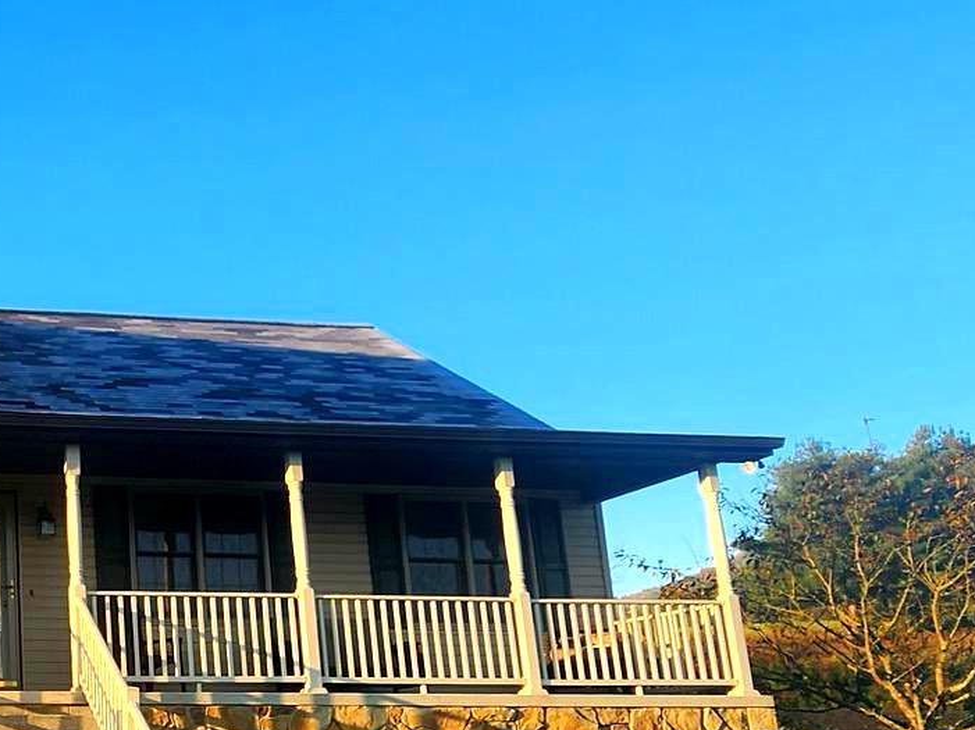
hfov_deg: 39.5
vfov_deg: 37.0
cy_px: 523
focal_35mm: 38
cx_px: -110
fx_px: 1070
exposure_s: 1/481
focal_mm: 2.2
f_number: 2.2
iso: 50
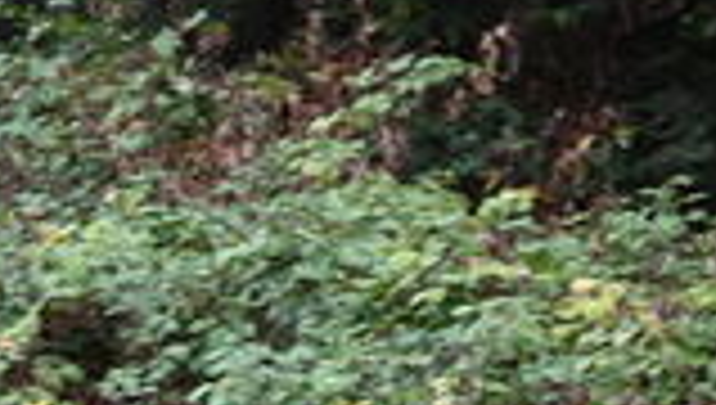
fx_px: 7149
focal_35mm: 376
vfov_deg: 3.2
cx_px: -333
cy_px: 398
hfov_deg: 5.7
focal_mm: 104
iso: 1000
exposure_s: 1/125
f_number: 6.3
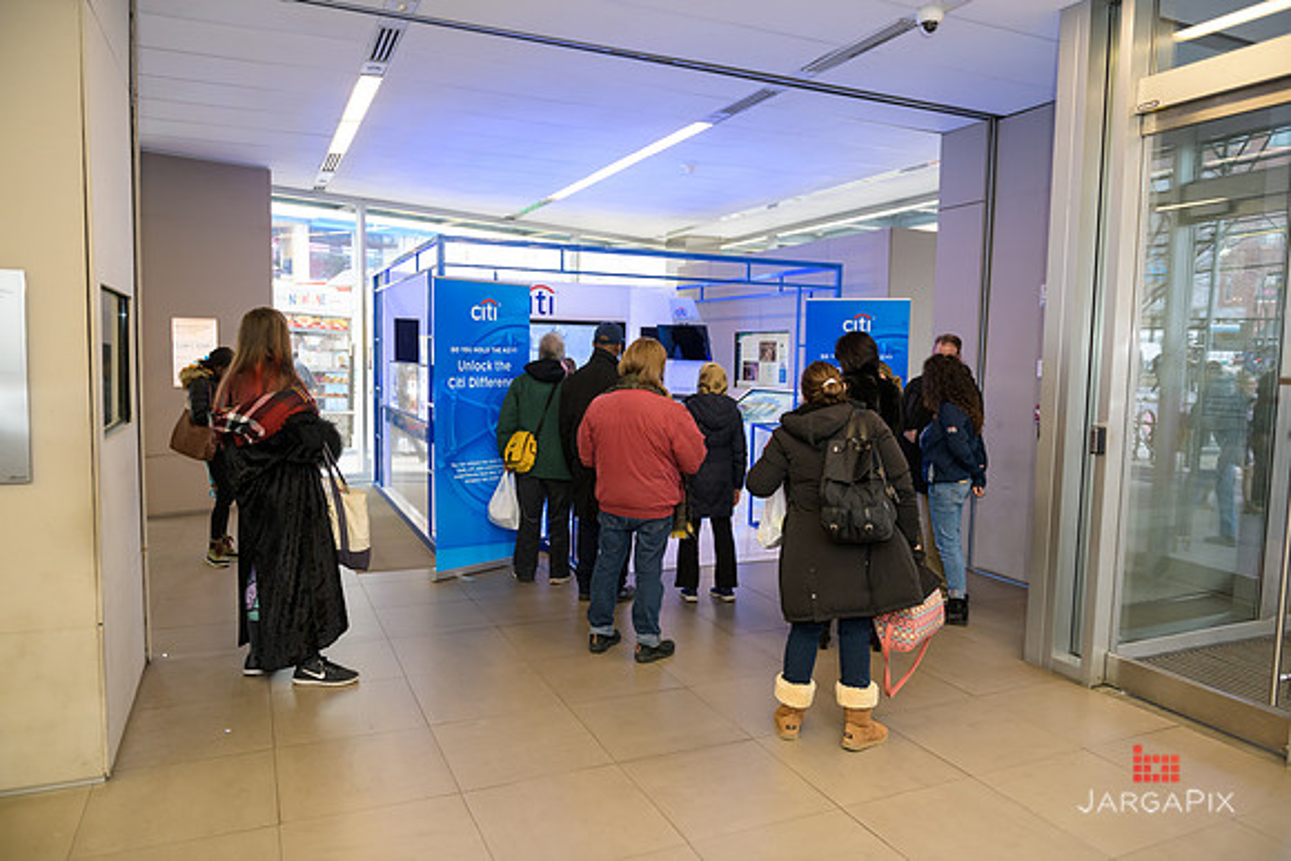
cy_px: 430
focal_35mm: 24
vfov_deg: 53.2
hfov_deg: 73.7
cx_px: 646
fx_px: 861
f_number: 3.2
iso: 1000
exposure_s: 1/125
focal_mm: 24
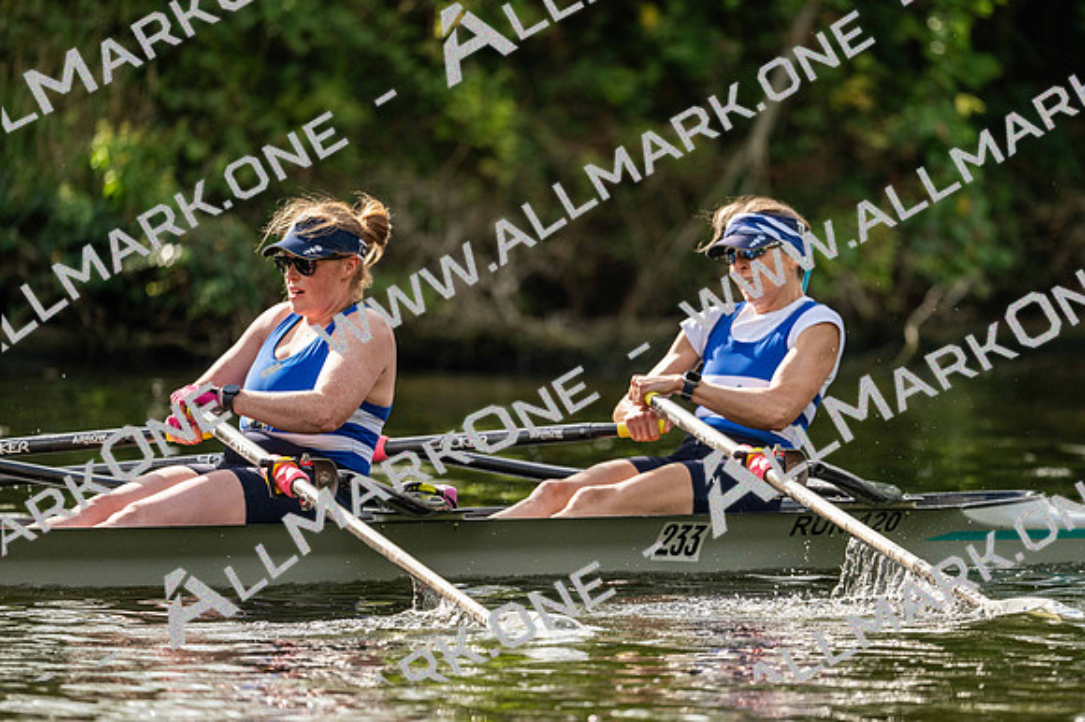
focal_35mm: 400
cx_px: 542
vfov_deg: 3.4
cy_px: 361
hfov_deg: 5.2
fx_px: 12051
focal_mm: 400
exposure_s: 1/2500
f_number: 4.5
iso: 900
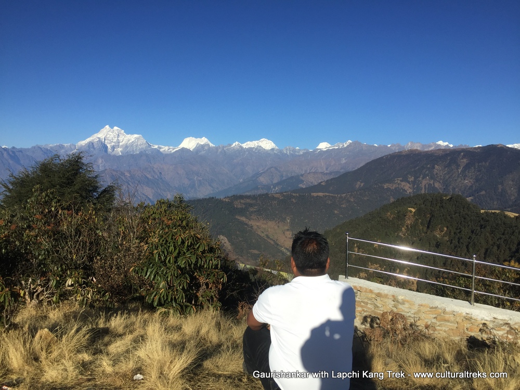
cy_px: 195
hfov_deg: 61.7
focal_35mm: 29
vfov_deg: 48.2
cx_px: 260
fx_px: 436
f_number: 2.2
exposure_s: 1/2326
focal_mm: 4.15
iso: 32
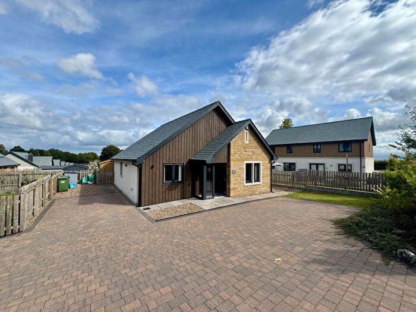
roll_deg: +0.5
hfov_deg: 102.1
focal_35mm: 14
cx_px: 208
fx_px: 168
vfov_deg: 85.7
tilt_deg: +2.1
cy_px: 156
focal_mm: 2.22
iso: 40
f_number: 2.2
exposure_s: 1/1709
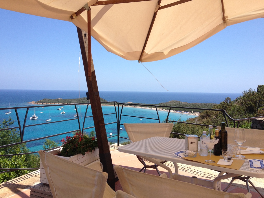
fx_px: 267
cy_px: 99
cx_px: 132
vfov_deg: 40.7
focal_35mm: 35
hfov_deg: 52.6
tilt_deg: -4.9
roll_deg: -0.6
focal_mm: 4.28
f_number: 2.4
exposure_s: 1/1453
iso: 50
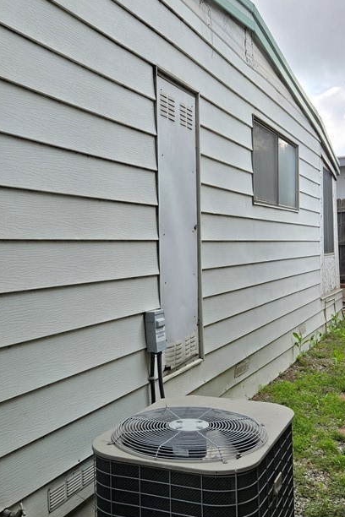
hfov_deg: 33.3
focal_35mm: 40
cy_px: 269
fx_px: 575
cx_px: 131
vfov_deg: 48.4
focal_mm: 5.4
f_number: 1.8
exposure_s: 1/2686
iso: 80
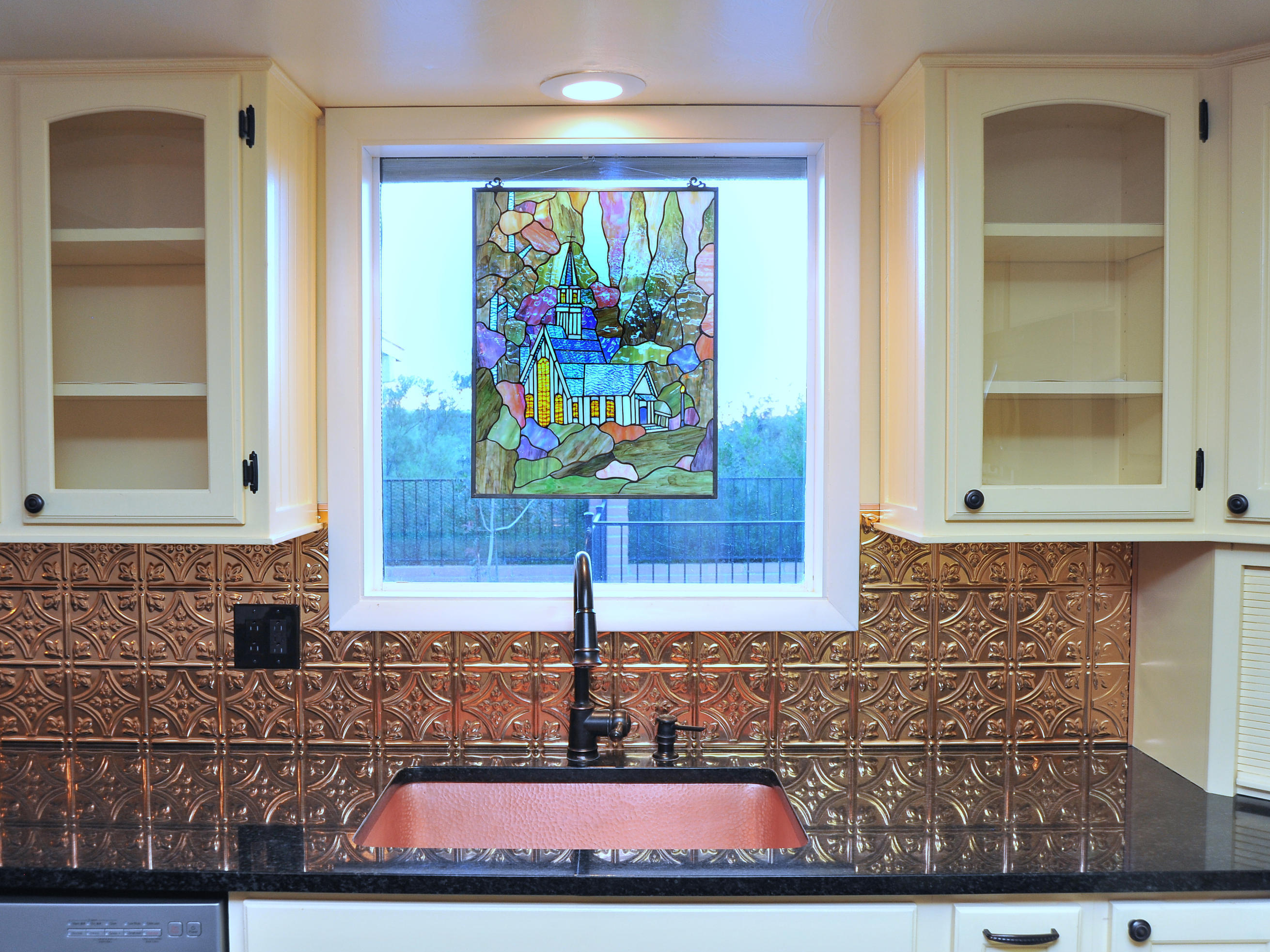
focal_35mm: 33
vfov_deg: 42.9
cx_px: 599
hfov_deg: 55.3
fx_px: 1211
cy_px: 481
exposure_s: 1/30
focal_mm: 30
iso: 1000
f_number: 6.3
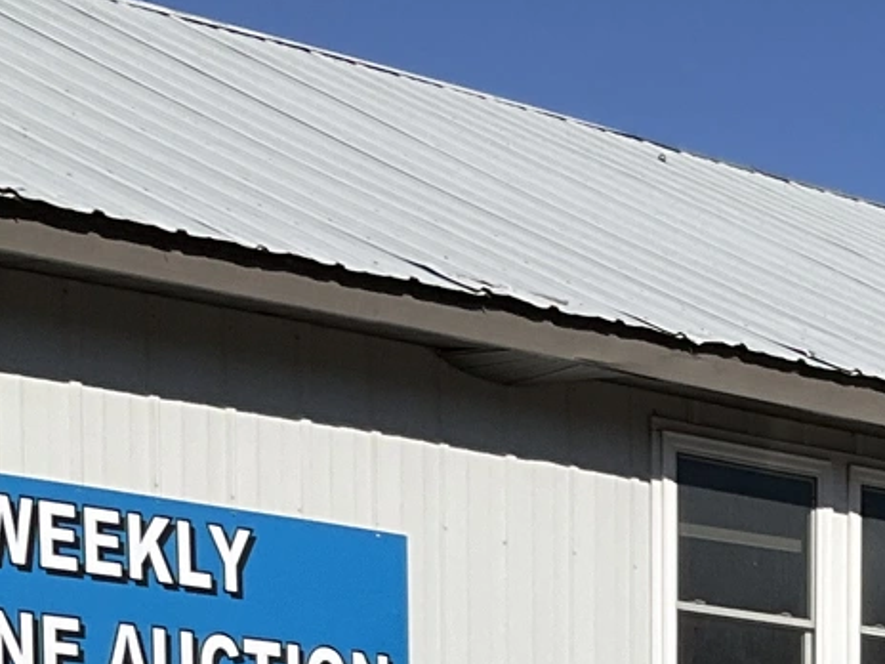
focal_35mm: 125
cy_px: 1336
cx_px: 1152
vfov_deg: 10.8
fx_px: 3196
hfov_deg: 15.0
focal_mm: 3
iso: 25
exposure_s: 1/3534
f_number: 1.8
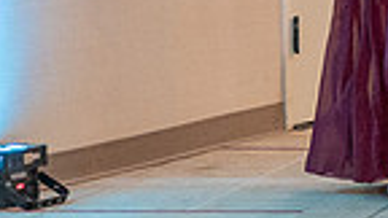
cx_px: 546
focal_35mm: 382
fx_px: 3930
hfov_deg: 5.6
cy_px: -60
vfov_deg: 3.2
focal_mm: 70
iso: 1600
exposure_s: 1/200
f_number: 3.2
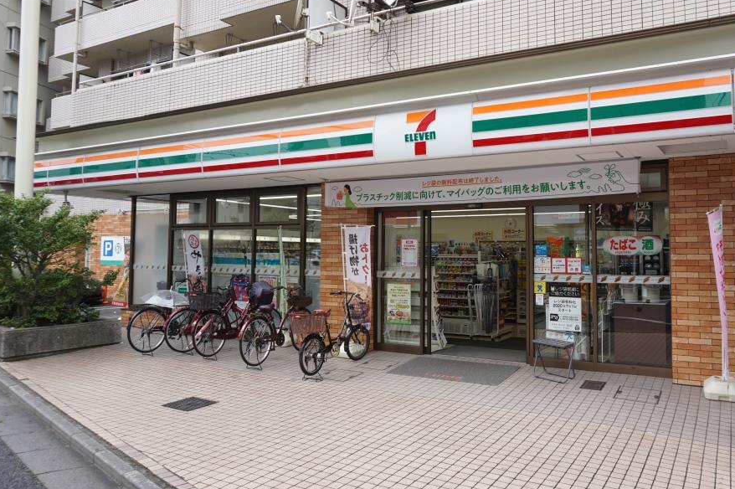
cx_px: 424
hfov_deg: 65.1
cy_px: 219
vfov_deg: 46.3
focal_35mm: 28
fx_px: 571
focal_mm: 16
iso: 100
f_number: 5.6
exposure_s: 1/80
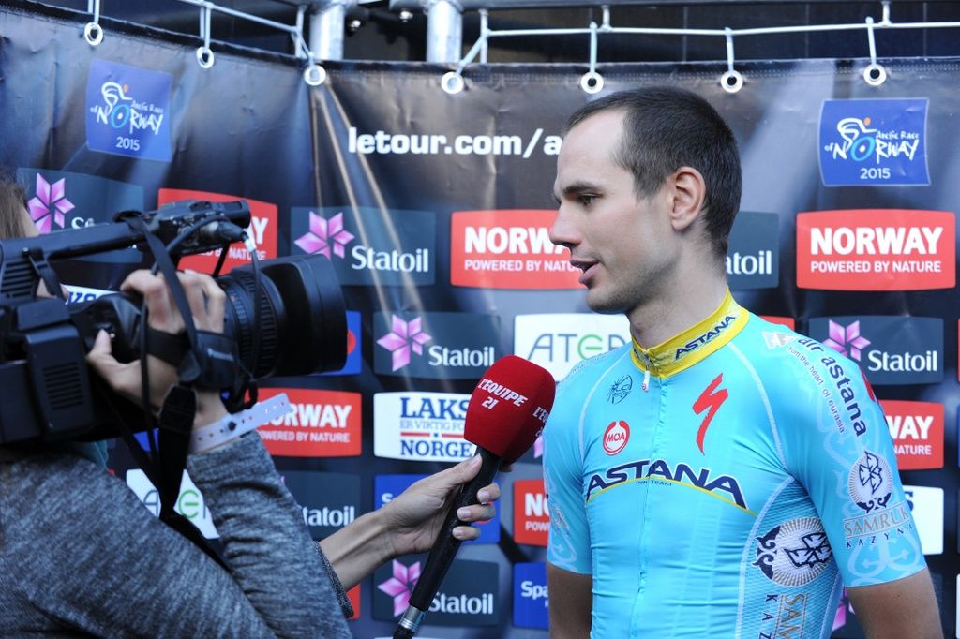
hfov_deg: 28.9
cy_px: 320
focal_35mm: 70
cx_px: 480
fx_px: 1866
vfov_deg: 19.4
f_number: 4.5
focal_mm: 70
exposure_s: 1/250
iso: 500
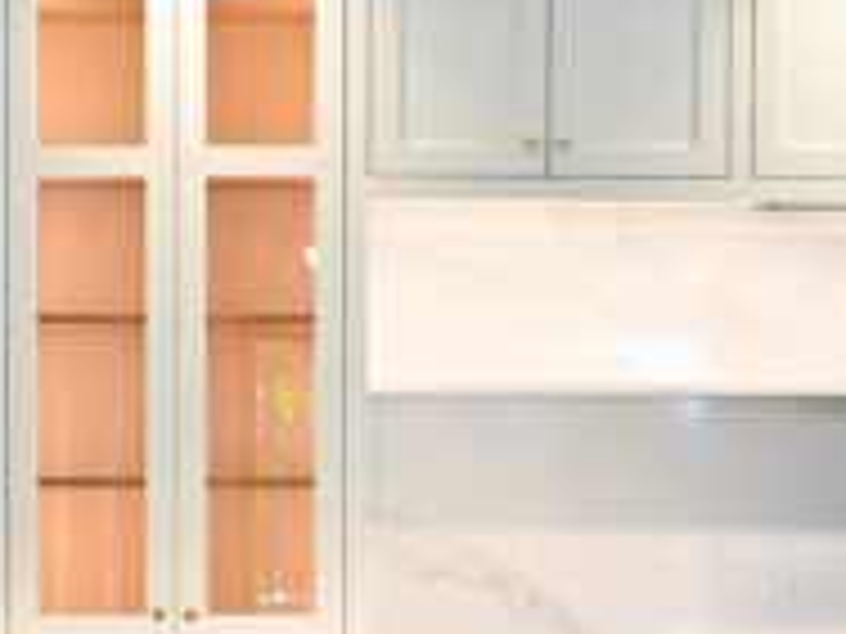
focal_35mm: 115
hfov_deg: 17.1
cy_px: 555
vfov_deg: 12.8
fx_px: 2811
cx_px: 400
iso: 1000
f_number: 7.1
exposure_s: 1/60
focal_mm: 22
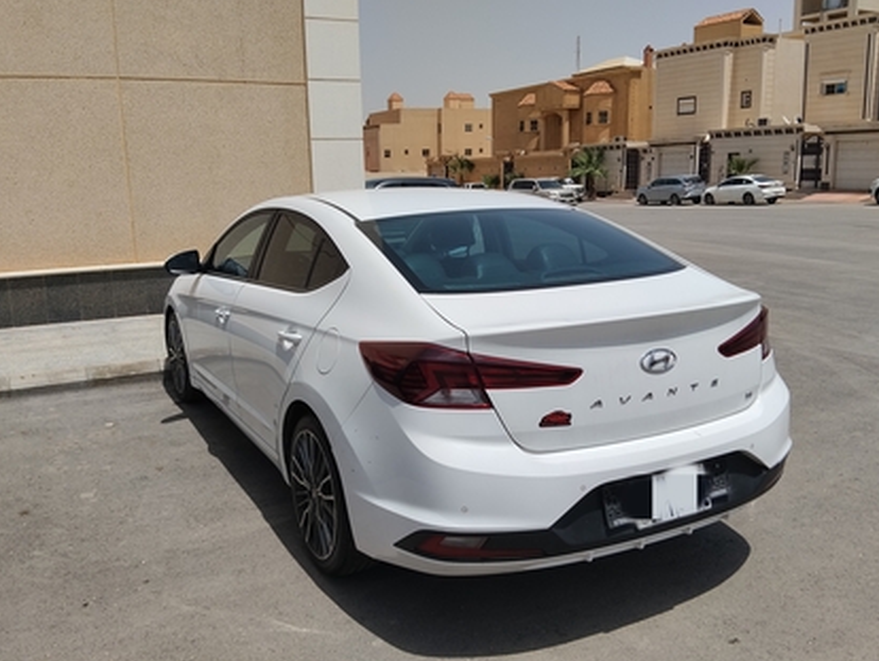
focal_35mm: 32
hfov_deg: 56.8
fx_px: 813
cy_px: 335
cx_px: 419
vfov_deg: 44.2
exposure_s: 1/3553
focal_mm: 3.96
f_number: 1.8
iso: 50
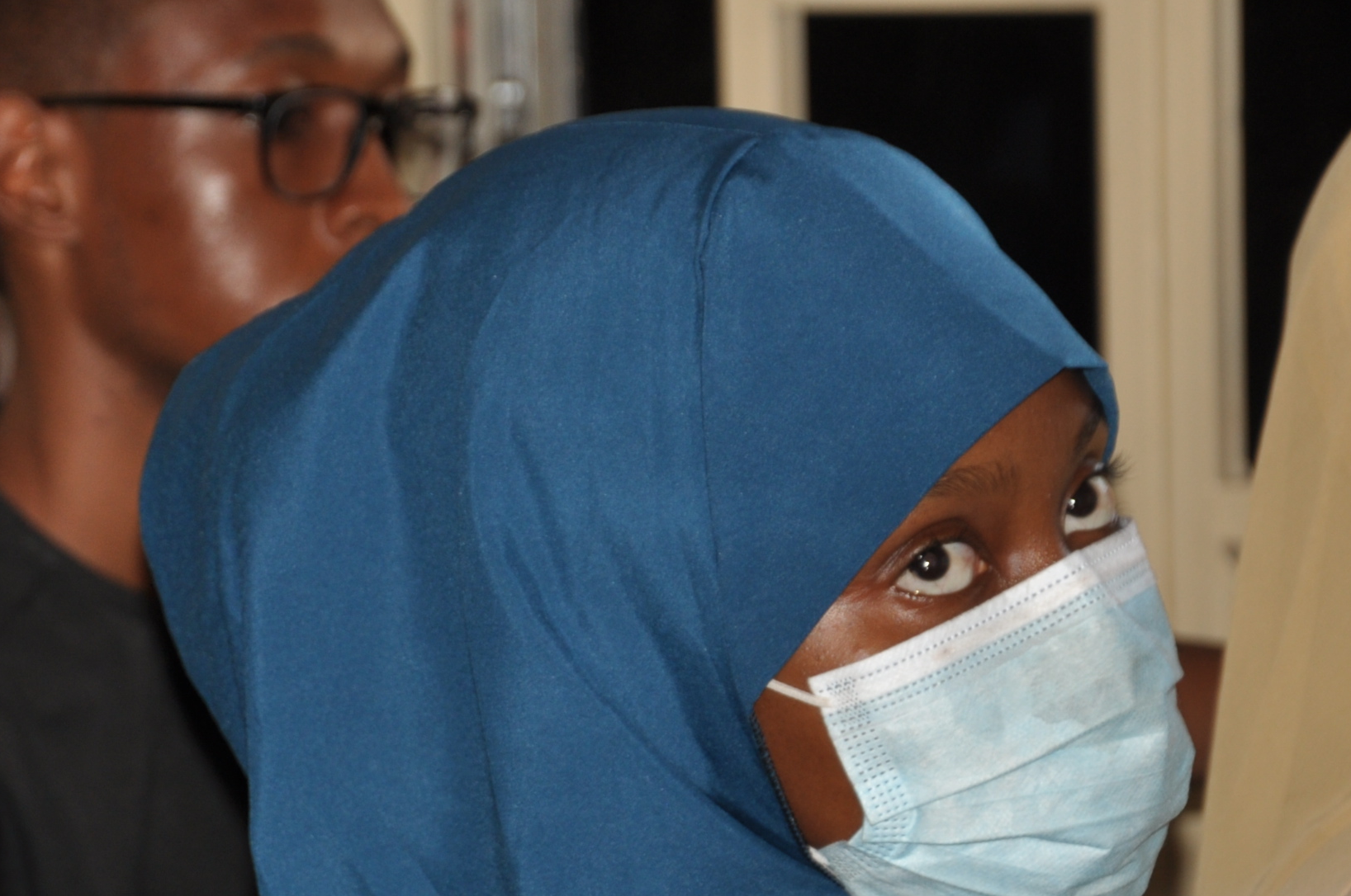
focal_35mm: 289
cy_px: 597
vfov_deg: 4.7
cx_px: 88
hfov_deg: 7.1
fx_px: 10830
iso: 200
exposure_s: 1/60
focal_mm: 98
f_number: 5.6
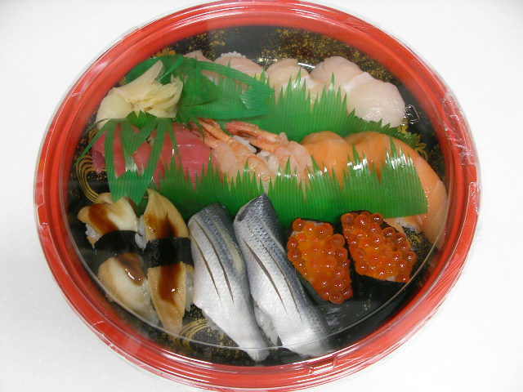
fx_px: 574
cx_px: 262
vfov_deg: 37.7
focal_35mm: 38
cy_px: 196
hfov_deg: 49.0
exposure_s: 1/7.2
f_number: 3.5
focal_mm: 5.8
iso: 100
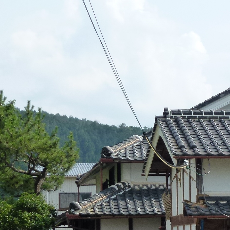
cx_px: 197
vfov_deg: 12.7
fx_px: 1022
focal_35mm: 136
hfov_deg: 12.8
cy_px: 210
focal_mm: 10.1
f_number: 4.4
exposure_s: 1/640
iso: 160
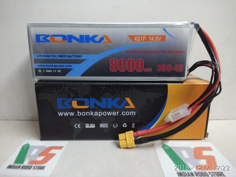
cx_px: 118
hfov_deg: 79.0
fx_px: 143
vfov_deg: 63.4
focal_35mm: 21
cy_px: 88
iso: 800
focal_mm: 3.57
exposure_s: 1/17
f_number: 2
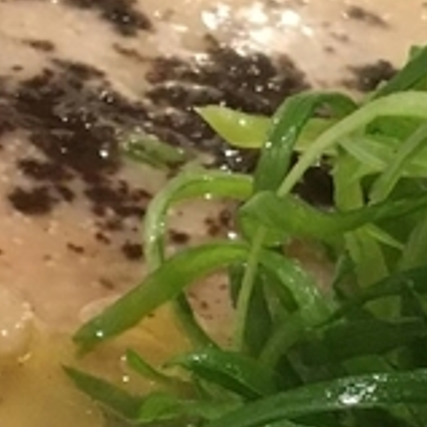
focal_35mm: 193
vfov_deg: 8.8
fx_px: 2693
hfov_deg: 8.8
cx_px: 696
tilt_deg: -34.0
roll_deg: -24.4
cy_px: 658
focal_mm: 4.15
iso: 160
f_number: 2.2
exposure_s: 1/30
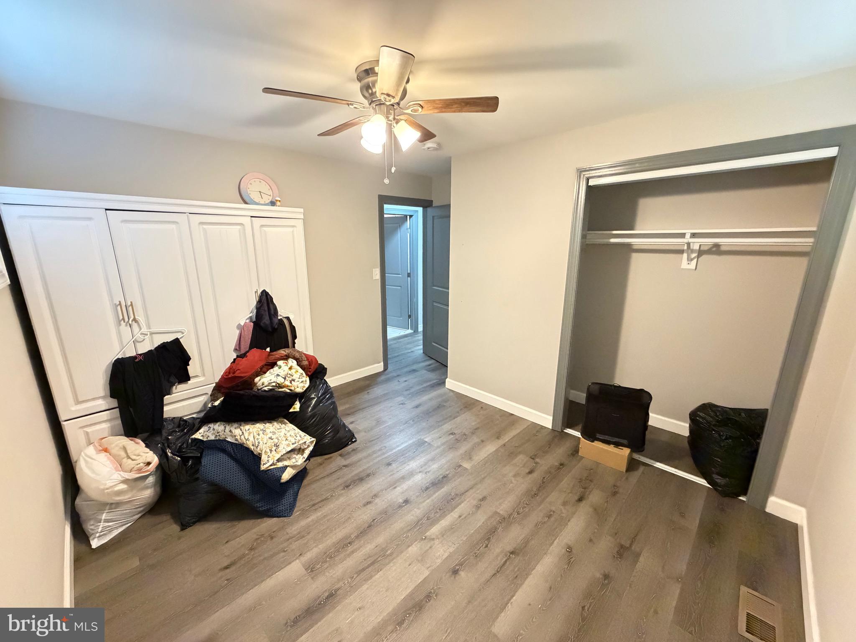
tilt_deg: -13.8
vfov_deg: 85.7
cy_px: 321
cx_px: 428
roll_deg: +0.8
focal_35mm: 14
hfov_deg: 102.1
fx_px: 346
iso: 1250
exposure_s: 1/60
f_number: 2.2
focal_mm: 2.22
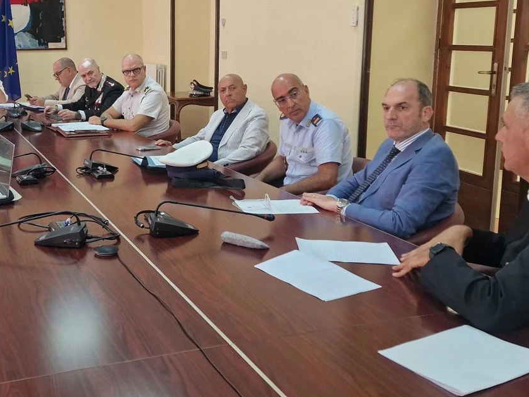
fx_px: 672
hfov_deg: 41.7
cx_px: 135
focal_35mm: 44
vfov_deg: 32.7
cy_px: 146
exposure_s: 1/100
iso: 160
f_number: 1.8
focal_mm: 6.4
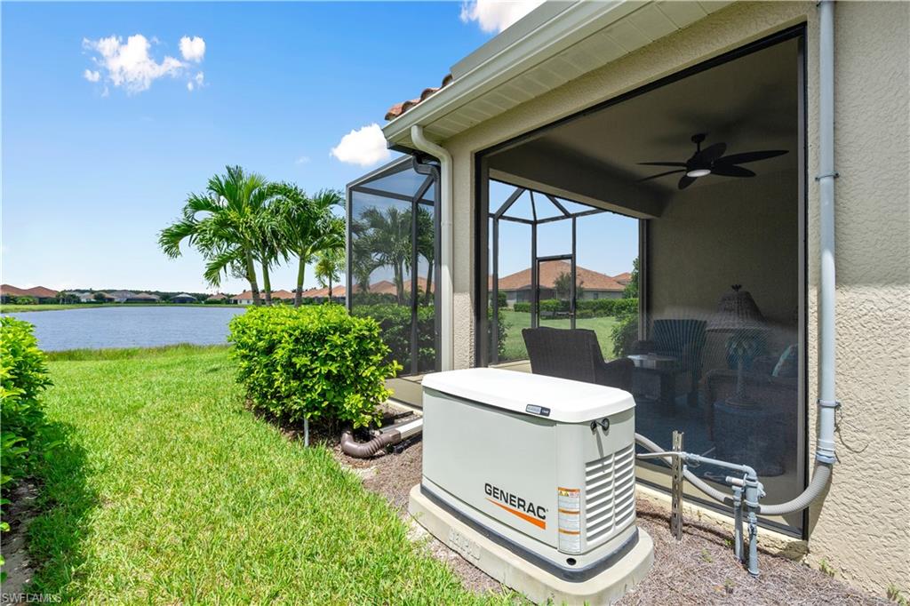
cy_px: 303
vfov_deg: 73.7
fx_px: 404
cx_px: 455
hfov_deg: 96.8
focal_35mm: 16
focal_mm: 16
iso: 400
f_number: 8
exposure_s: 1/1000
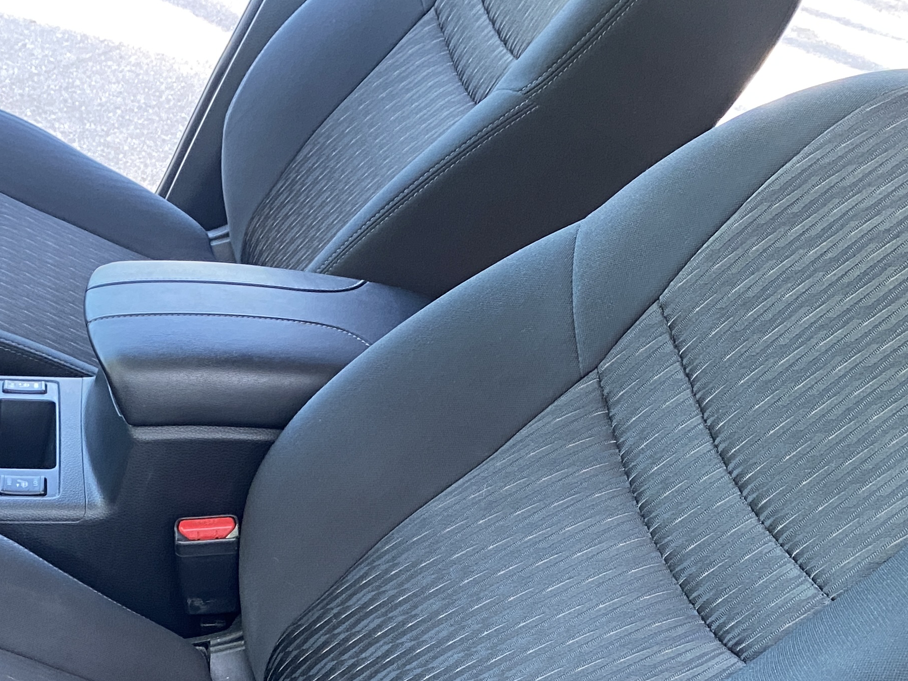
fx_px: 1522
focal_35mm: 58
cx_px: 232
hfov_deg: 32.6
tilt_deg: -37.3
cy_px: 679
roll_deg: -19.2
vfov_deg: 24.1
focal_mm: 4.25
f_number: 1.8
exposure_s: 1/60
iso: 200
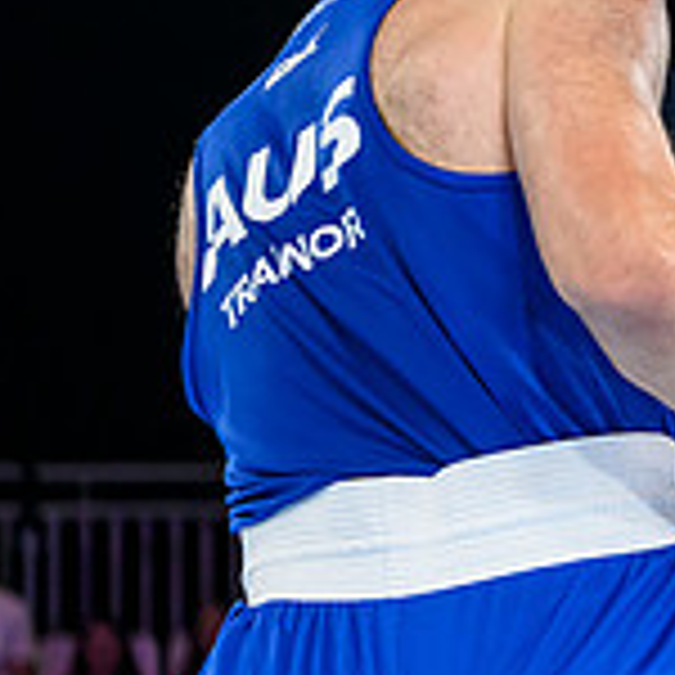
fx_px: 5383
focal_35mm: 244
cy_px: 371
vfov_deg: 7.2
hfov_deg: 6.9
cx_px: 1364
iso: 2000
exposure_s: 1/1600
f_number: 3.2
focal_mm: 70
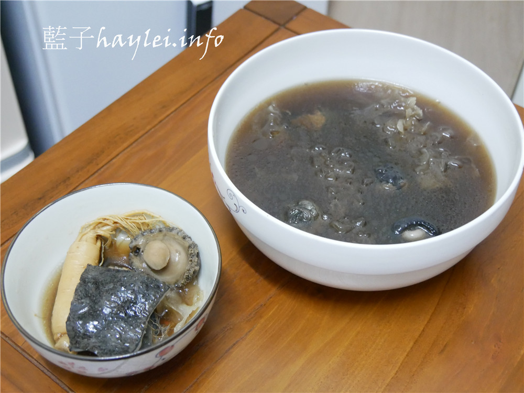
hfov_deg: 36.8
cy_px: 196
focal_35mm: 52
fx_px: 787
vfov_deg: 28.0
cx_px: 262
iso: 3200
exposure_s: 1/25
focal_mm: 26
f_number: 4.2
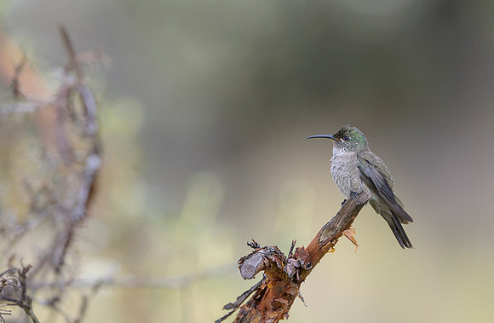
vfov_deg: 2.4
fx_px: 7685
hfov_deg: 3.7
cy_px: 185
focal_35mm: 563
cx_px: 277
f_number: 5.6
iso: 640
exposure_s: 1/1250
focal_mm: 500
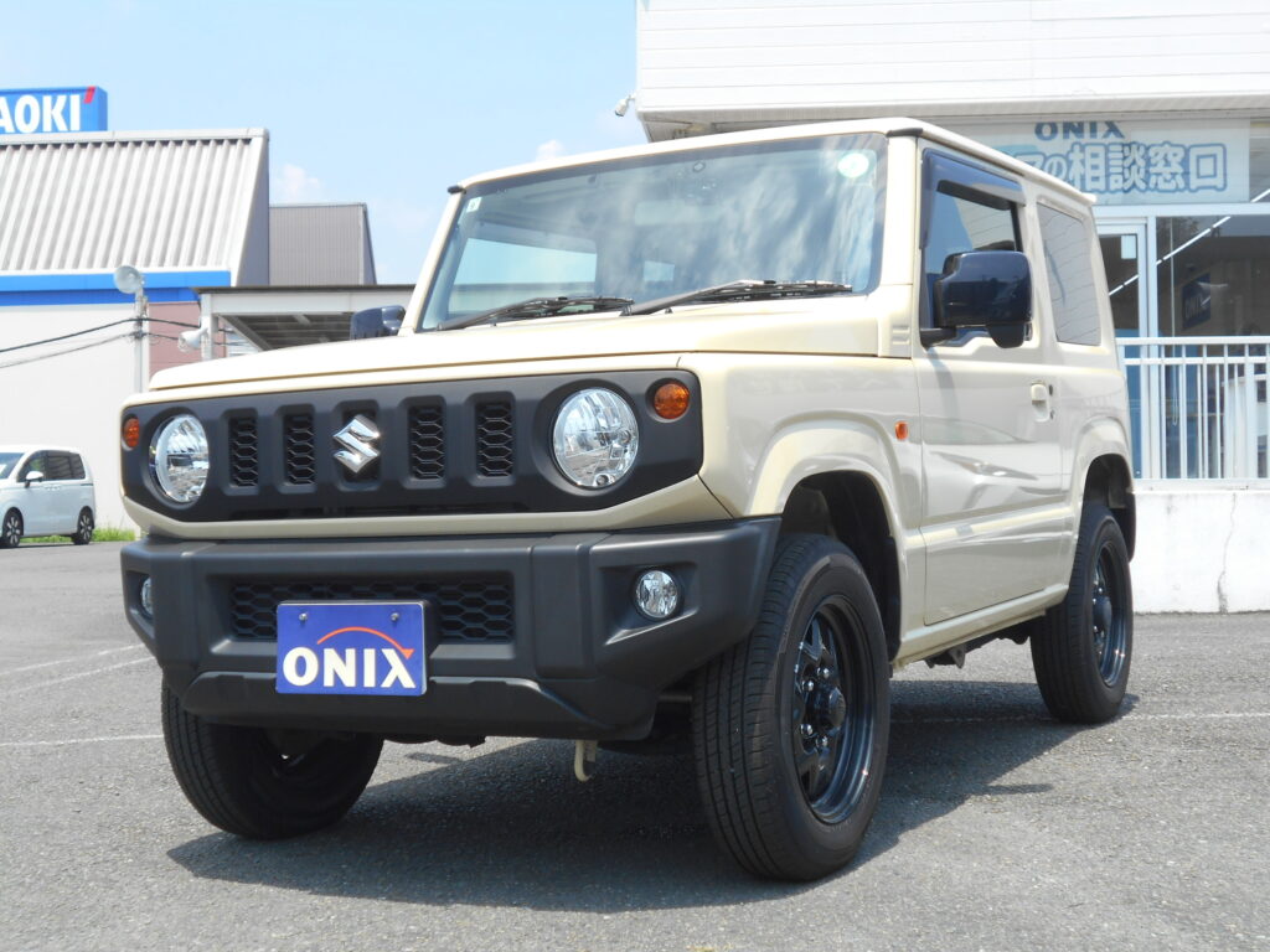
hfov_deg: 38.2
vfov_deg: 29.1
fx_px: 1834
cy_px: 476
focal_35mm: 50
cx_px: 635
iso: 80
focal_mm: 8.8
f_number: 4.5
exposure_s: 1/400
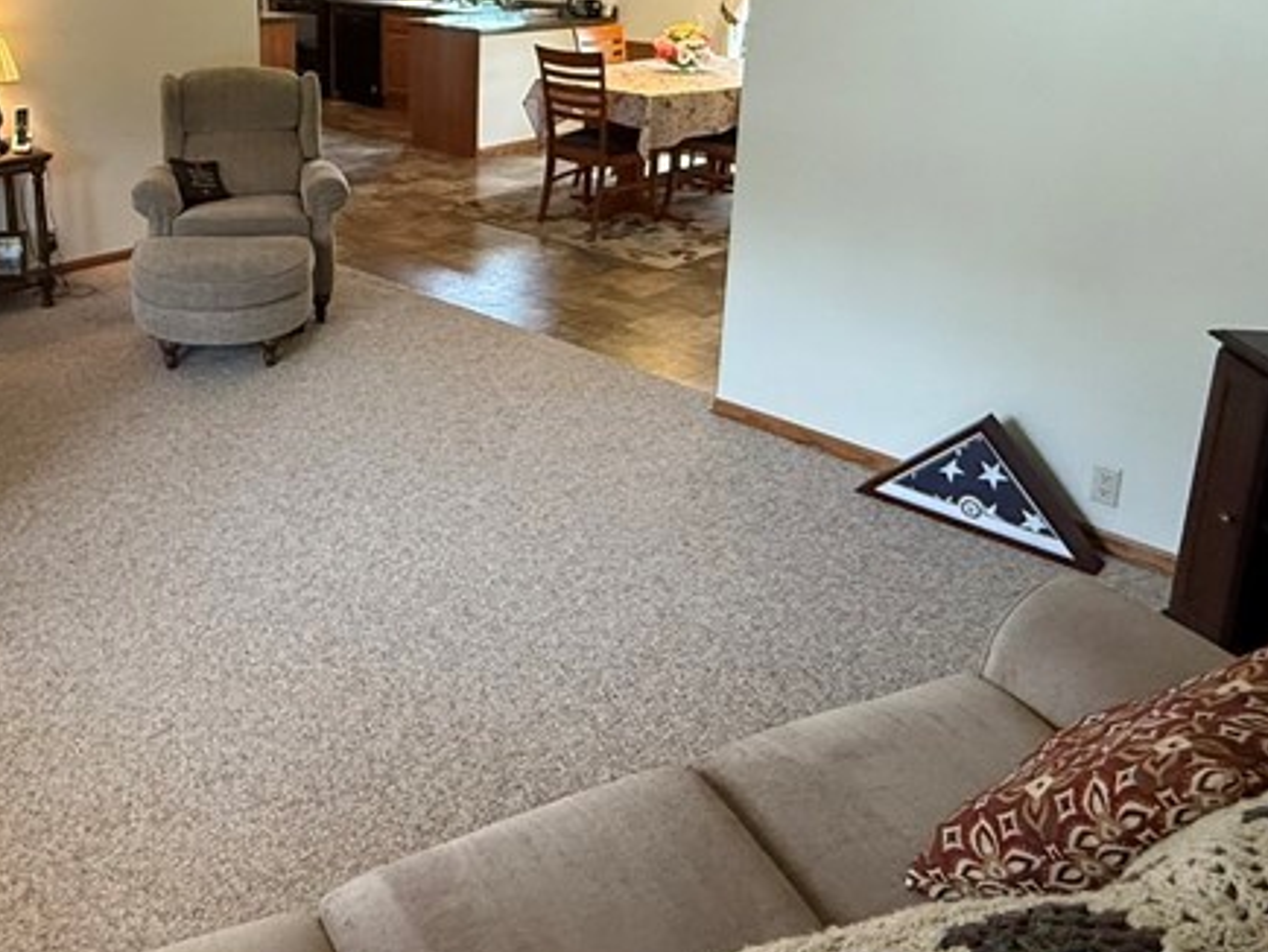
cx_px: 447
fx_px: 1209
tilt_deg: -12.7
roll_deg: -0.9
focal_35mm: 33
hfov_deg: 54.5
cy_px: 201
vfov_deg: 41.3
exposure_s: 1/120
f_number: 2.2
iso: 500
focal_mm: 2.22
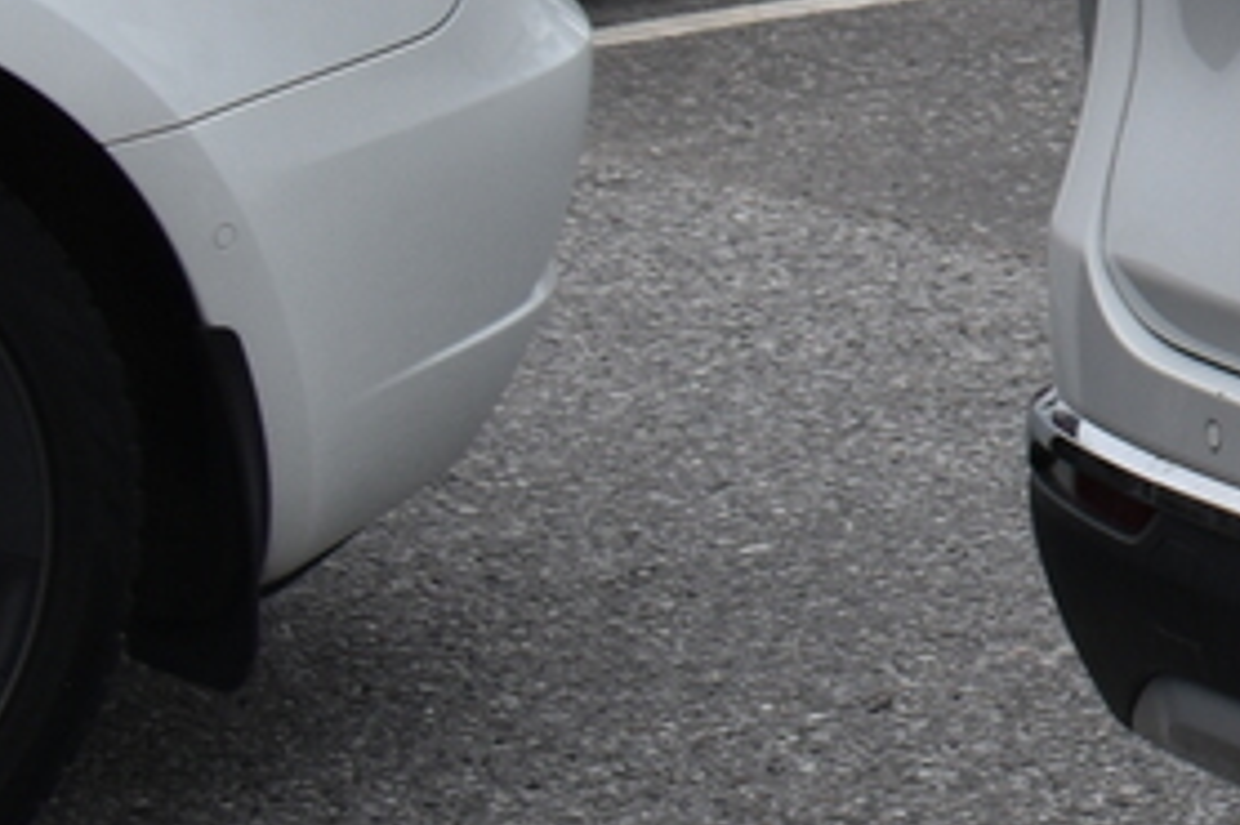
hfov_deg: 10.1
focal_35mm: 175
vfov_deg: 7.7
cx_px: 3091
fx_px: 6024
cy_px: -397
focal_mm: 20
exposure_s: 1/350
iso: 200
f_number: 8
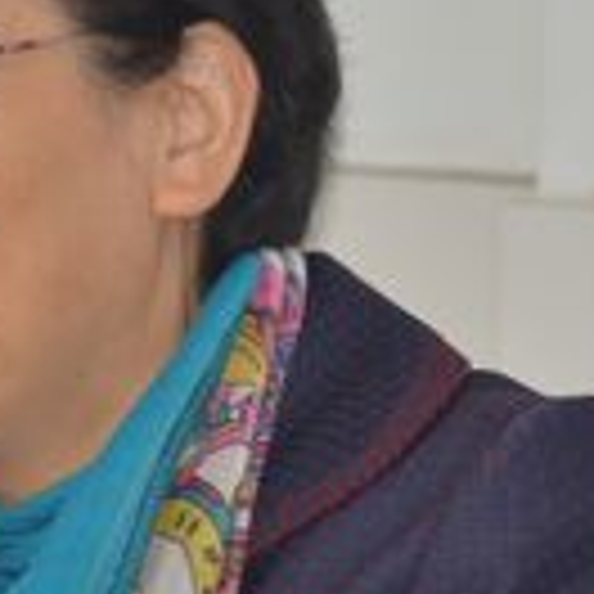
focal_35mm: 769
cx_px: 50
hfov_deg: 2.3
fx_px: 14929
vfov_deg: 2.3
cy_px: 331
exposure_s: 1/60
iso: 800
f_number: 5.6
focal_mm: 160
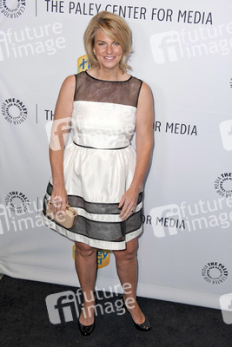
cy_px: 174
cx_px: 116
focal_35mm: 38
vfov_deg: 50.7
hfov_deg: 35.1
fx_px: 367
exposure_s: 1/400
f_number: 4.5
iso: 500
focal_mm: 38
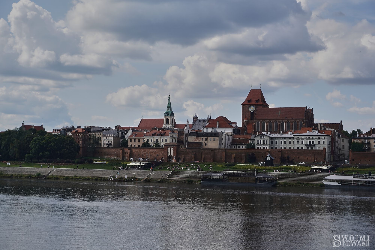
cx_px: 188
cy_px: 125
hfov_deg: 27.0
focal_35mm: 75
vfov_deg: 18.2
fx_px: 781
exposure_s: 1/500
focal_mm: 50
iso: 100
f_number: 5.6
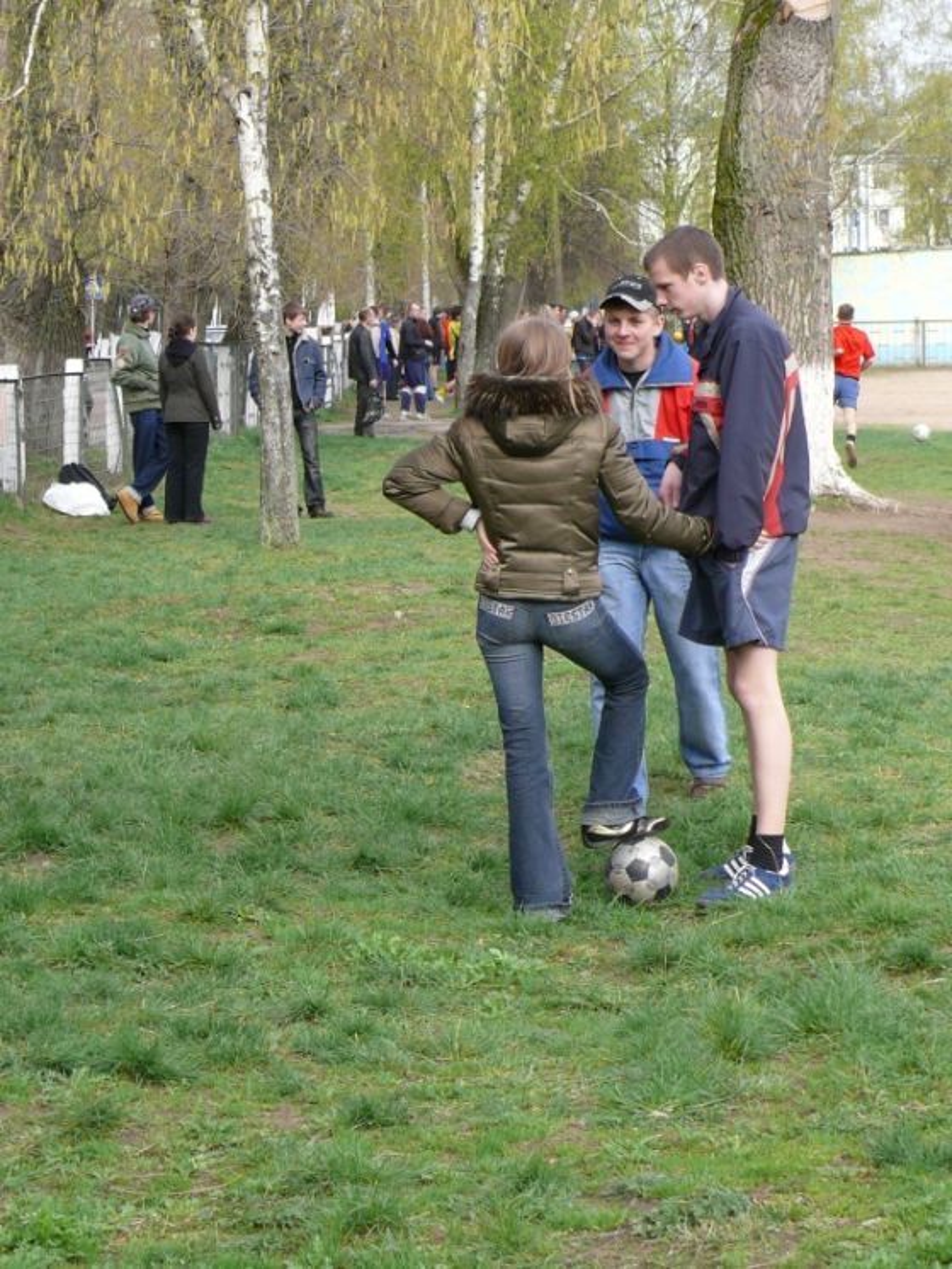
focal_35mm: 93
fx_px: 3408
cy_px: 634
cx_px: 476
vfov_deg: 21.1
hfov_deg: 15.9
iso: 100
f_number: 4
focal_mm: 12.7
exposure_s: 1/200
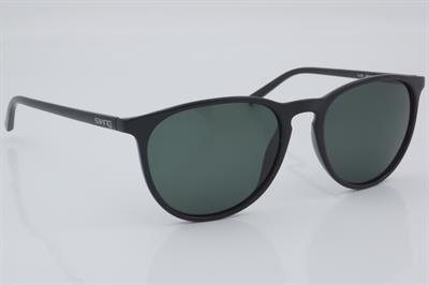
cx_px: 214
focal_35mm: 75
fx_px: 893
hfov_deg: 27.0
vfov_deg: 18.2
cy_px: 142
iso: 100
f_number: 32
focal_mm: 50
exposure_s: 1/4
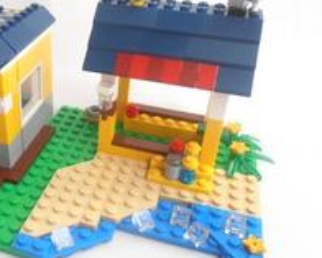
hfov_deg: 40.7
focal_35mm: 43
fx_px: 410
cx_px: 56
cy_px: 104
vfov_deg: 34.8
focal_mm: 4.2
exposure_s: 1/200
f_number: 3
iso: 80
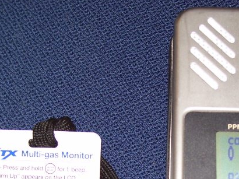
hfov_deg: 24.0
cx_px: 163
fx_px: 559
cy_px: 167
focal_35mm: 81
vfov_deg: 17.9
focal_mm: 6
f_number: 2.7
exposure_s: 1/60
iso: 80
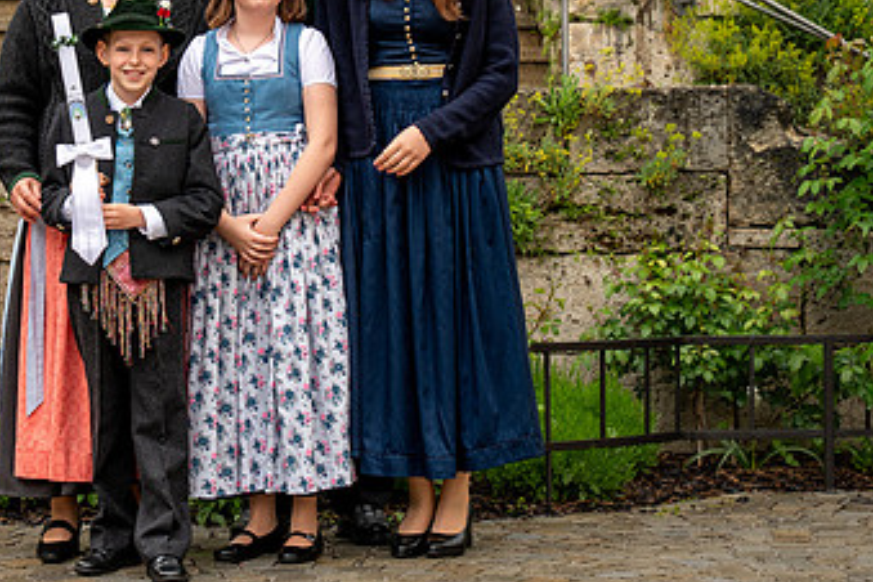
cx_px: 286
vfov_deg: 11.0
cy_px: 167
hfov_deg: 16.5
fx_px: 3007
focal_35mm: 124
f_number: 5.6
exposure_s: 1/250
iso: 140
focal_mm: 70
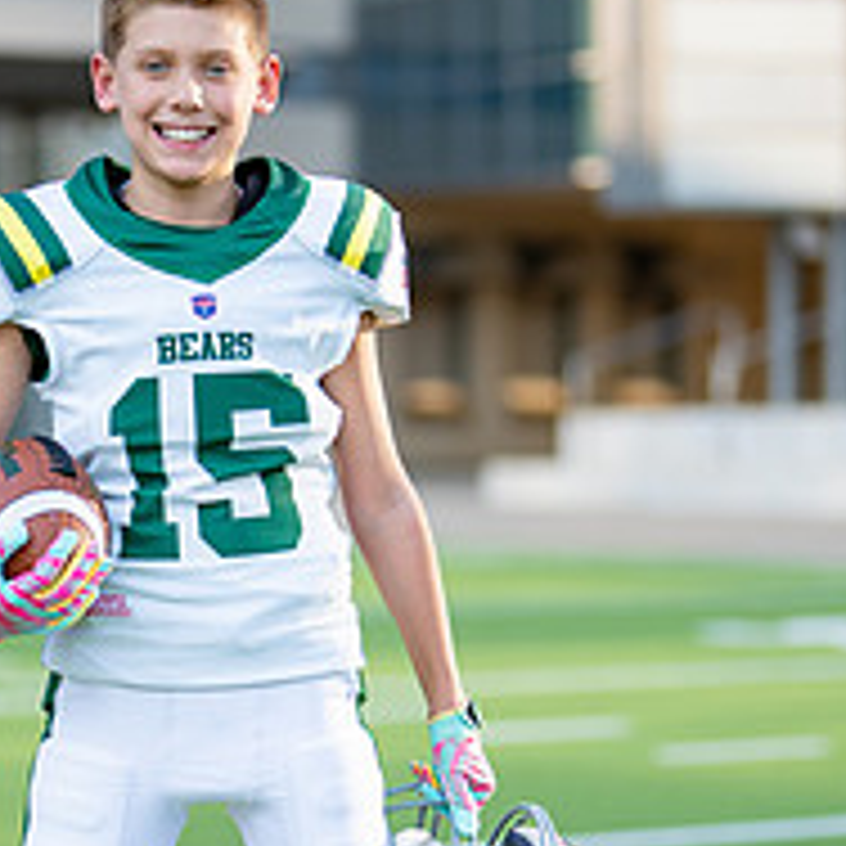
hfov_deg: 10.4
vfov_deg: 10.4
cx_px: 238
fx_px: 4645
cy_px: 608
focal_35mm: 168
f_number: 1.2
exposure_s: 1/2500
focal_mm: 50
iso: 100
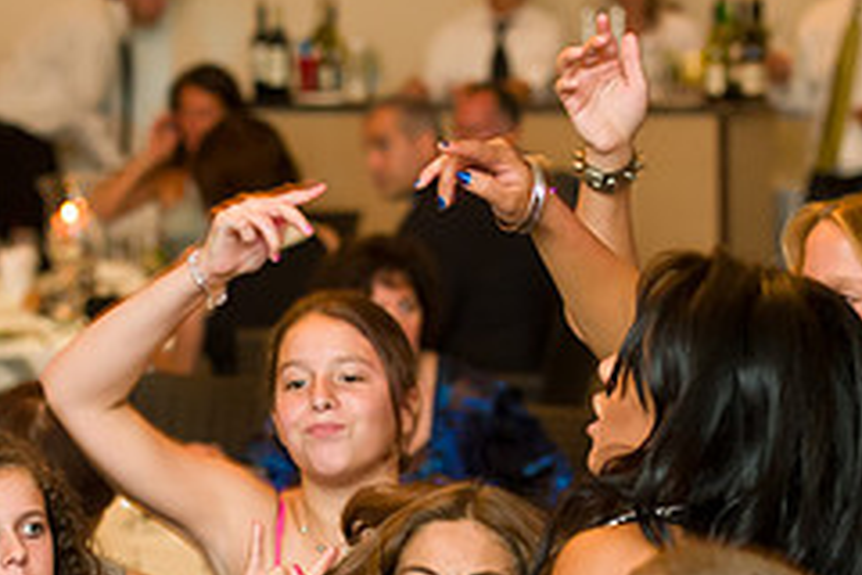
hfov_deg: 12.2
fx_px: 4046
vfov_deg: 8.1
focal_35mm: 169
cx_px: 391
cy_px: 500
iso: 1600
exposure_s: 1/125
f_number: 3.2
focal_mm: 70
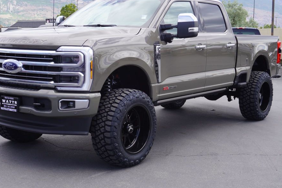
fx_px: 451
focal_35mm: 58
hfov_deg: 34.7
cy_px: 87
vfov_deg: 23.5
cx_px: 125
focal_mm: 33
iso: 100
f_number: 8
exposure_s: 1/100
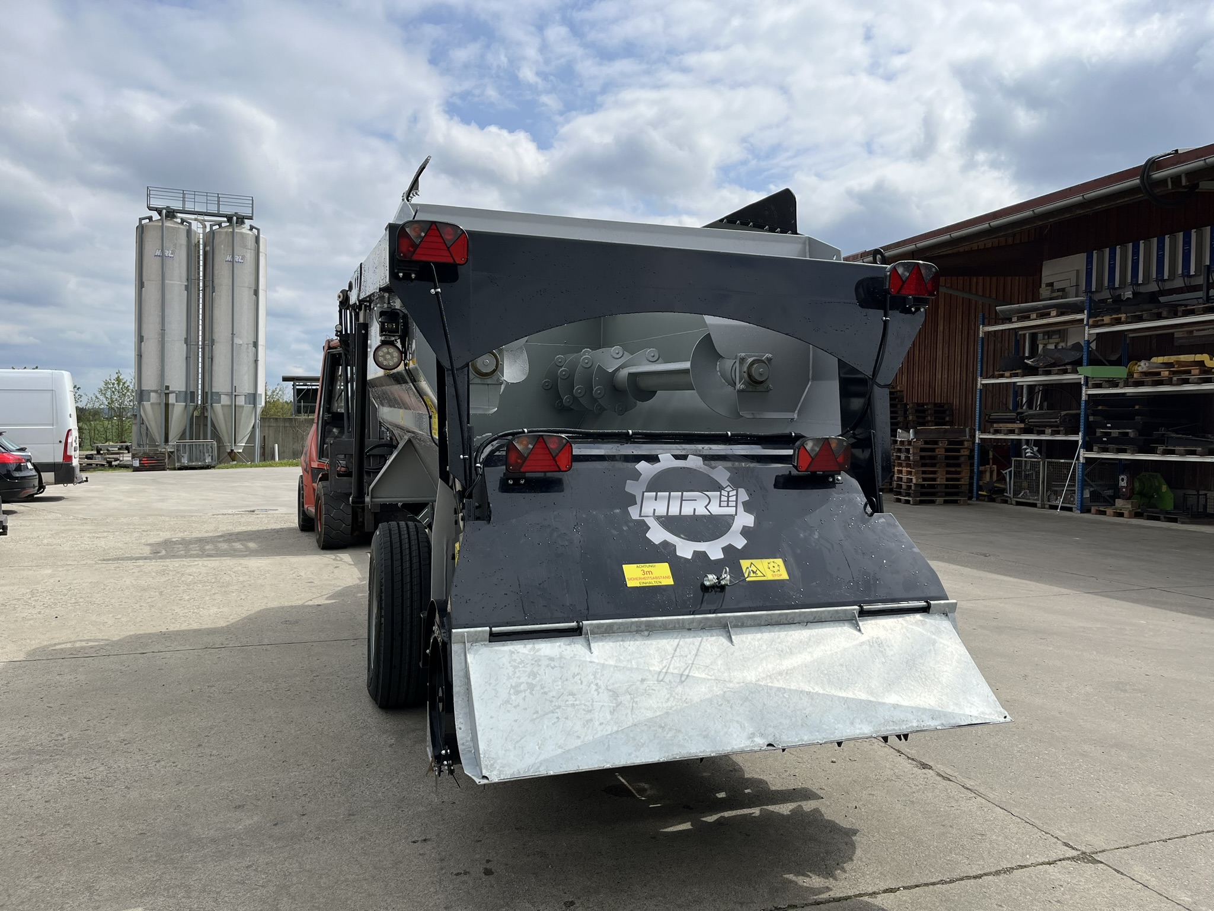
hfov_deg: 67.3
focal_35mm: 26
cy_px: 456
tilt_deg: -1.1
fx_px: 912
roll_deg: -2.2
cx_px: 607
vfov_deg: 53.1
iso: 50
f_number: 1.6
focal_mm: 5.1
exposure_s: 1/5556
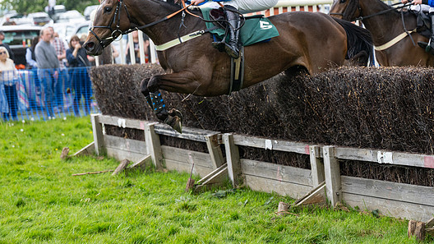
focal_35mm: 108
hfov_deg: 19.8
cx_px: 219
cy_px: 73
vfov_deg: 11.2
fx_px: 1243
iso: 400
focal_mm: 74
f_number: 2.8
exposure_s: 1/2000
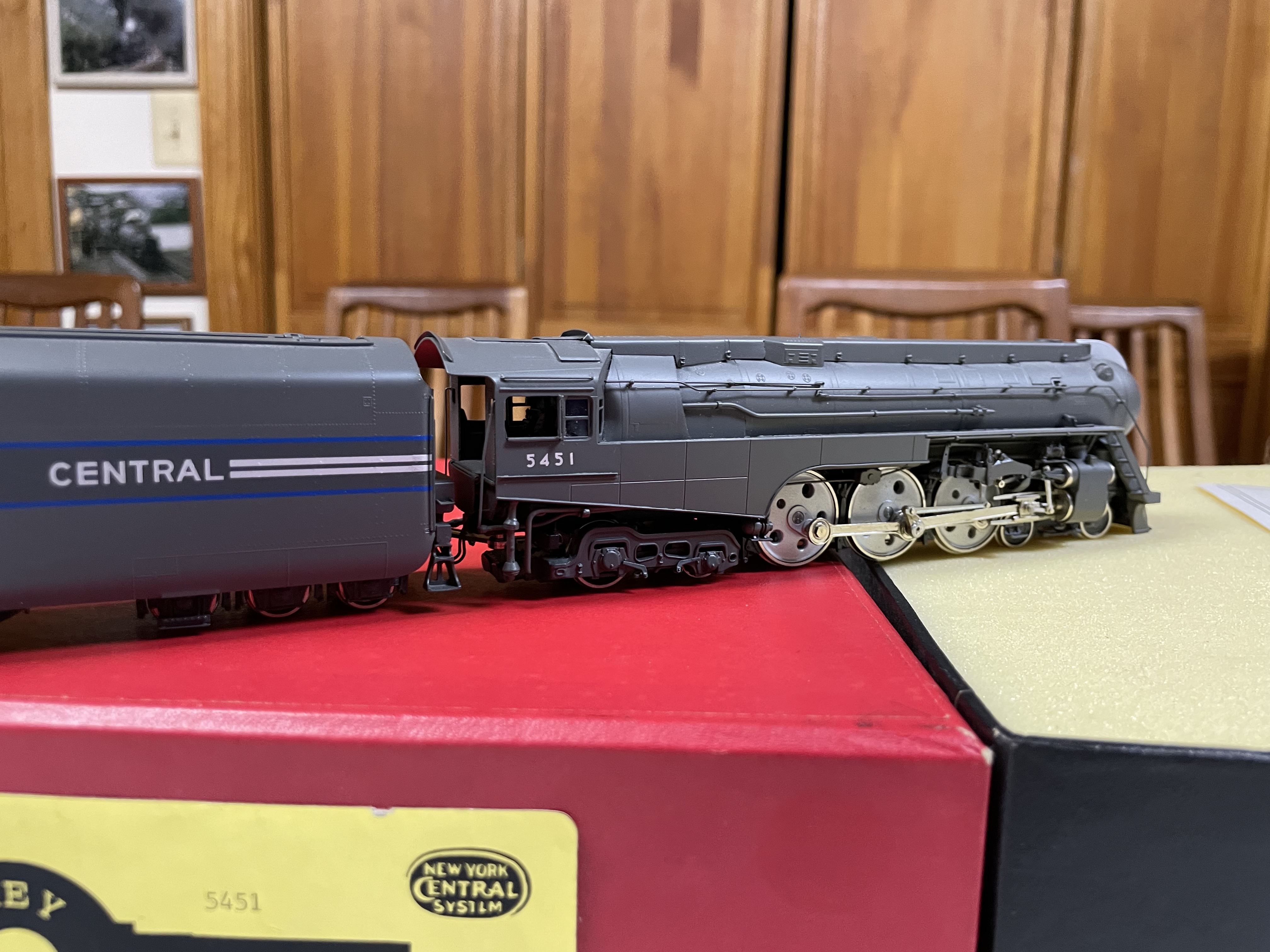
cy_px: 476
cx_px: 635
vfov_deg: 53.1
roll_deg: -2.0
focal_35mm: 26
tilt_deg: -8.1
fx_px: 954
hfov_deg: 67.3
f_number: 1.6
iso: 200
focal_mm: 4.2
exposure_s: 1/60
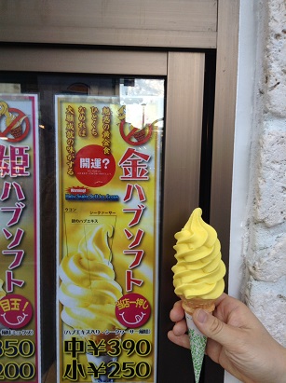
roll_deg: -0.6
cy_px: 192
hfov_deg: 42.8
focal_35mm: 33
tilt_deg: -6.6
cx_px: 143
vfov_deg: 55.4
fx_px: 364
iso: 32
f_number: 2.4
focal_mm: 3.3
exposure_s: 1/40
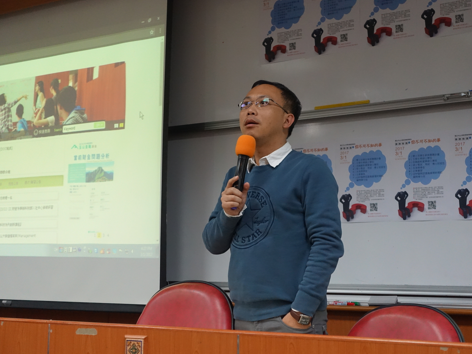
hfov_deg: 34.3
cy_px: 178
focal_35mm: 56
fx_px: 764
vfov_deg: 26.1
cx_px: 265
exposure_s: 1/160
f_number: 2.8
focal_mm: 18.7
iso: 1250
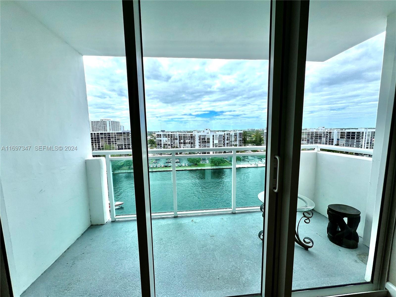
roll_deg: +0.9
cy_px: 148
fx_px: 149
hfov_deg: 106.2
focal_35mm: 13
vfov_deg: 89.9
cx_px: 198
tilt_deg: -6.5
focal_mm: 1.57
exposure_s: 1/626
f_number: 1.8
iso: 32
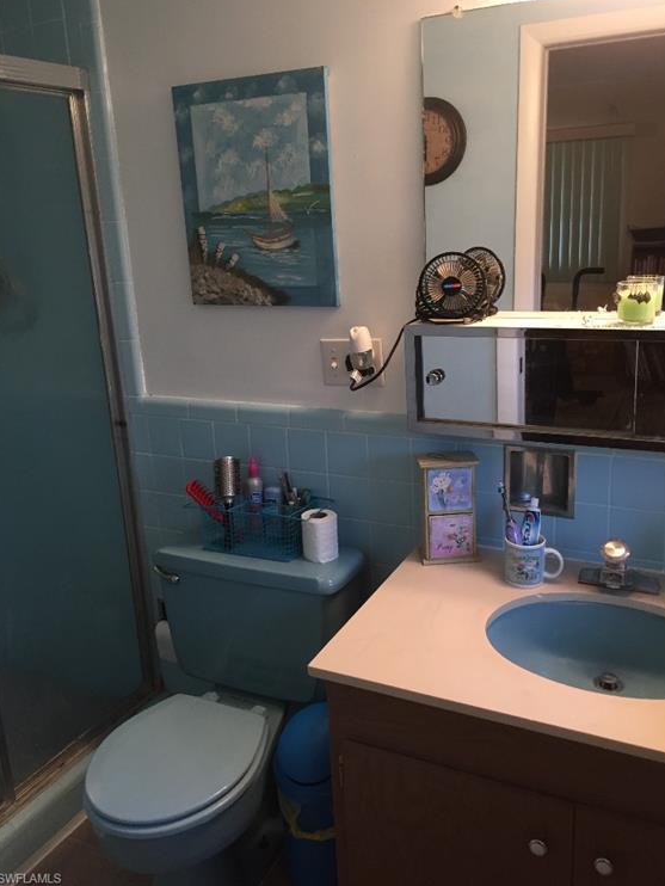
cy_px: 429
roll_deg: +2.4
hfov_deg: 46.8
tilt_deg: -14.6
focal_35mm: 30
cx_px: 339
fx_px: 768
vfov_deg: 59.9
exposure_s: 1/30
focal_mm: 4.15
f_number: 2.2
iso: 125
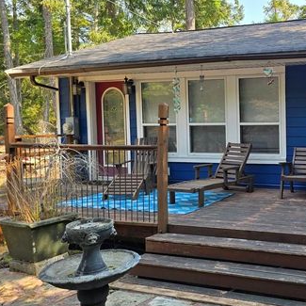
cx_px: 290
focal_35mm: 40
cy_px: 148
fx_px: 400
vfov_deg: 41.9
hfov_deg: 38.2
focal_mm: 6.3
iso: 12
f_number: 1.7
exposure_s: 1/185
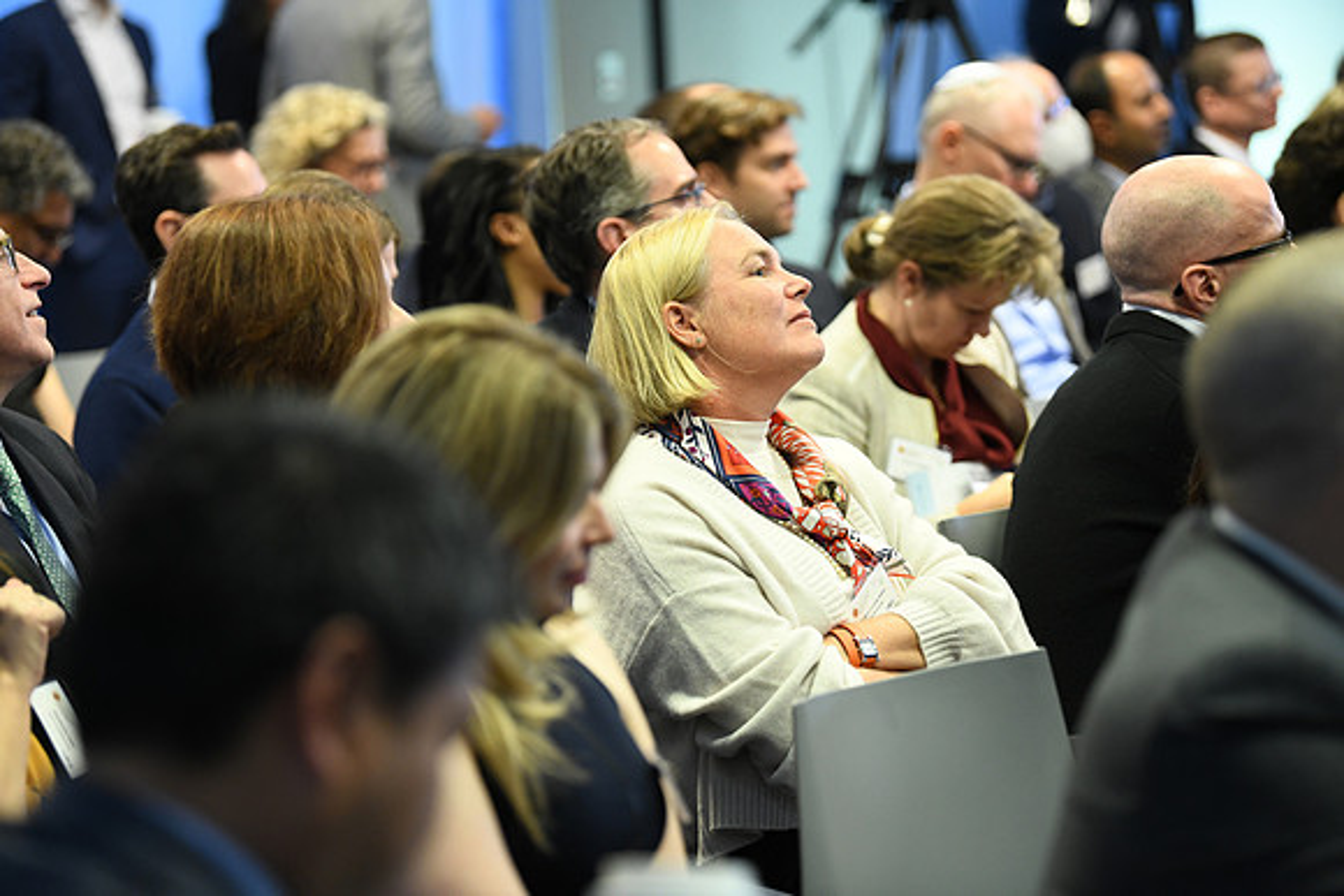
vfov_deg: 12.2
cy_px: 448
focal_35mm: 112
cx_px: 672
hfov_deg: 18.3
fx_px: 4182
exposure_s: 1/100
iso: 2500
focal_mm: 112
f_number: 2.8
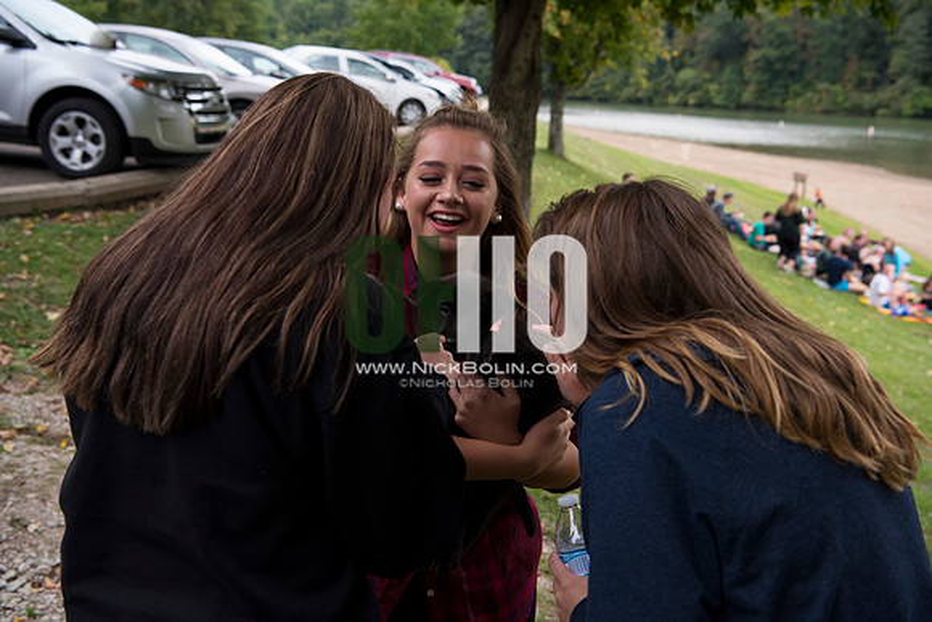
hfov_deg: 46.4
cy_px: 311
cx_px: 466
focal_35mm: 42
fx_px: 1088
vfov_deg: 31.9
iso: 640
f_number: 5
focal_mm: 42
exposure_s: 1/400
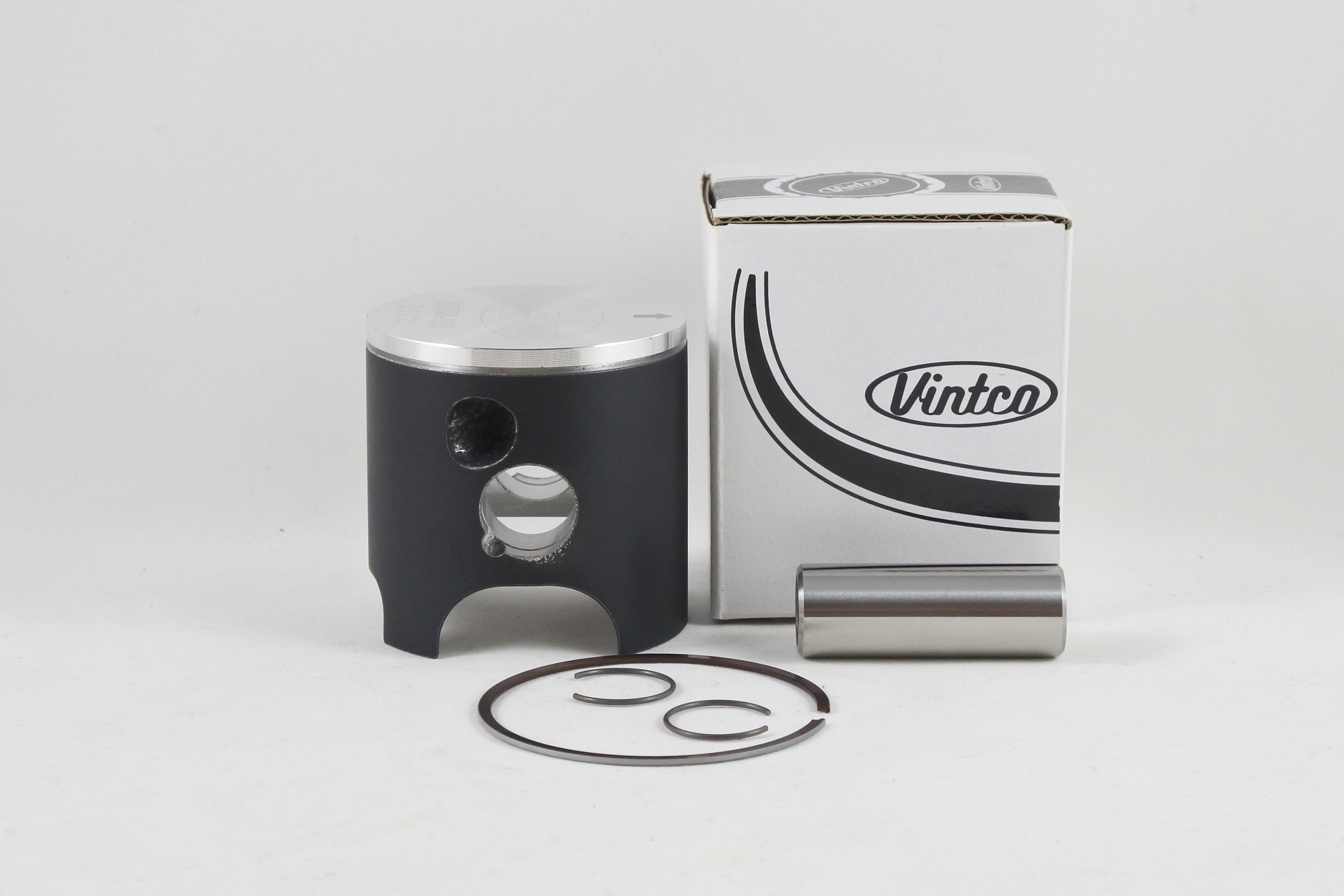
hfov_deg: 32.9
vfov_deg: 22.3
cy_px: 448
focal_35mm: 61
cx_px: 672
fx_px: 2277
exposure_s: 1/125
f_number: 5
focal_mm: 22.7
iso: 560
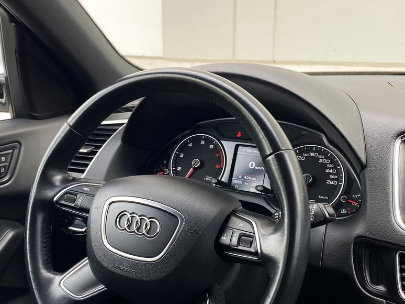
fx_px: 503
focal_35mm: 43
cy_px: 172
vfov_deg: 33.5
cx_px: 179
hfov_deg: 43.8
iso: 50
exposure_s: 1/121
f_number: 1.8
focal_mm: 4.25
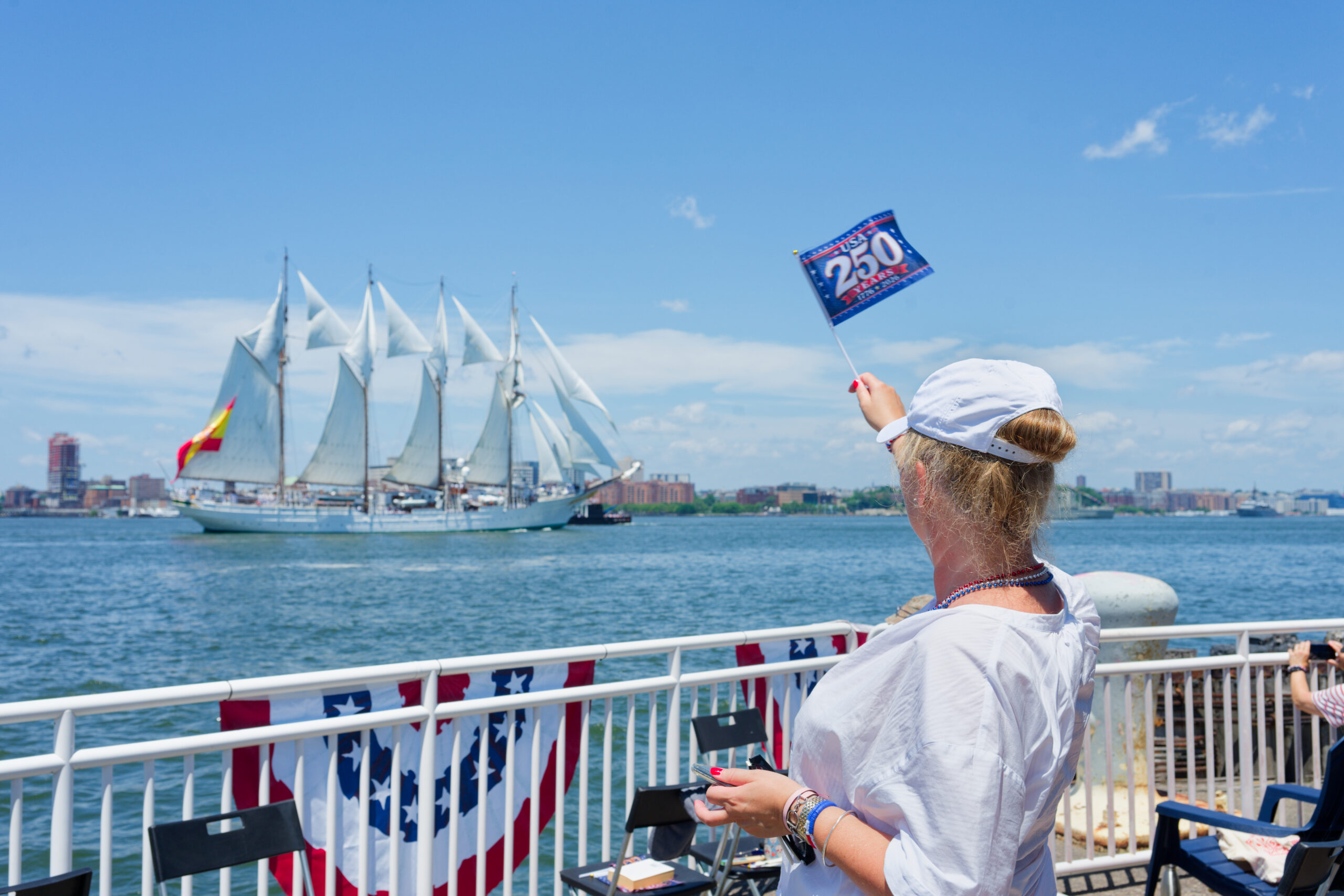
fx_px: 1307
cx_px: 672
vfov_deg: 37.9
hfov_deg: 54.4
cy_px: 448
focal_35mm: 35
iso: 140
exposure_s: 1/400
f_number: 8
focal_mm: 35
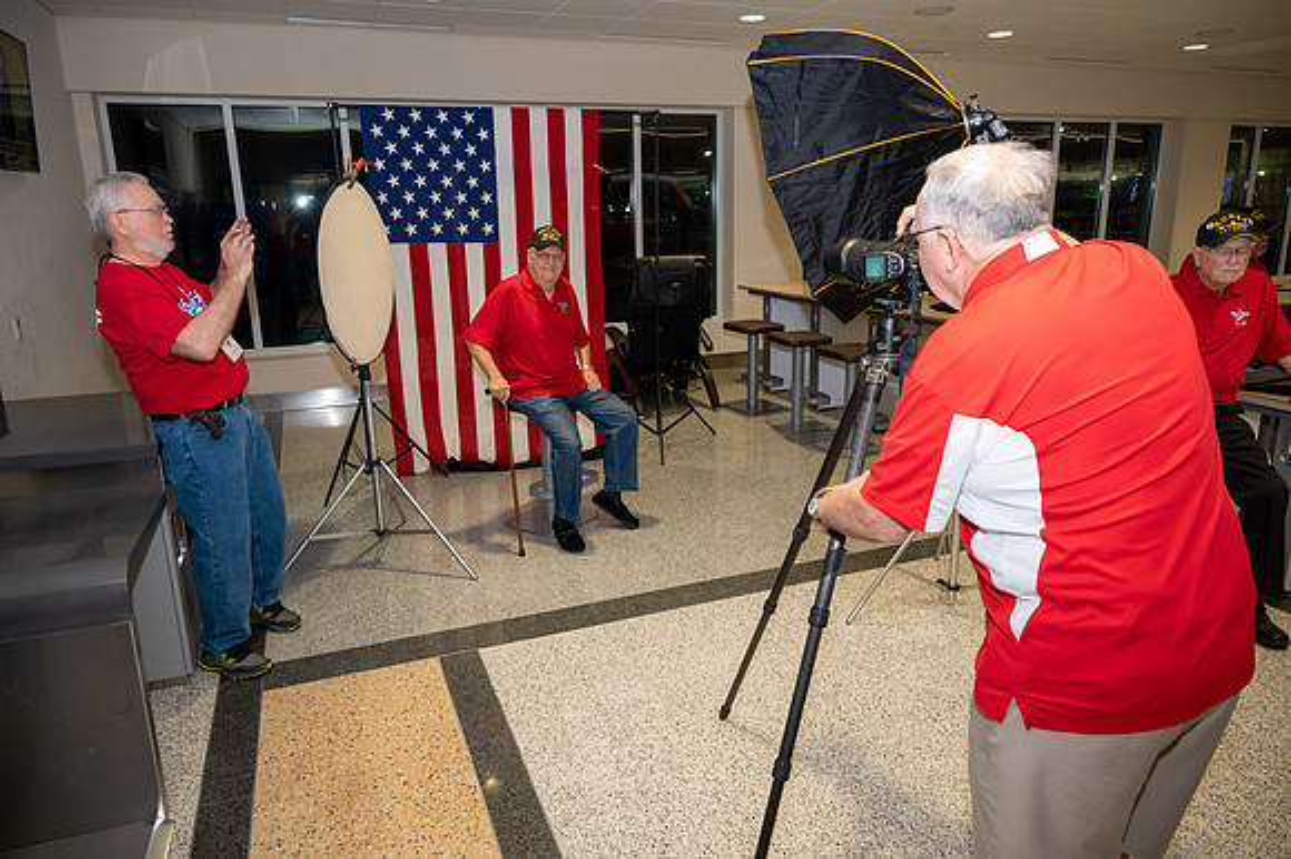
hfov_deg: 73.8
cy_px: 430
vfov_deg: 53.1
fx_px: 860
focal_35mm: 24
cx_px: 646
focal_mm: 24
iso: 2800
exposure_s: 1/160
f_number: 5
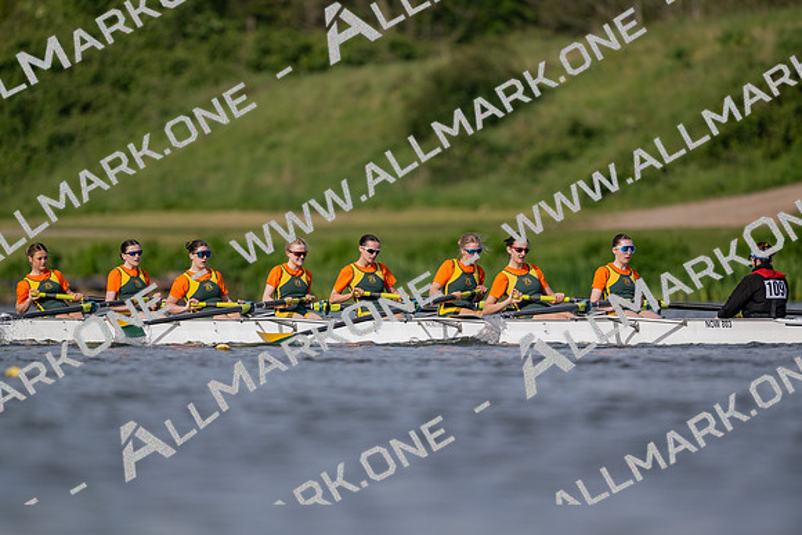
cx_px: 401
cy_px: 268
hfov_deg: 3.4
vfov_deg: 2.3
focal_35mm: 600
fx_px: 13369
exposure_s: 1/2500
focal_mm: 600
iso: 250
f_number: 4
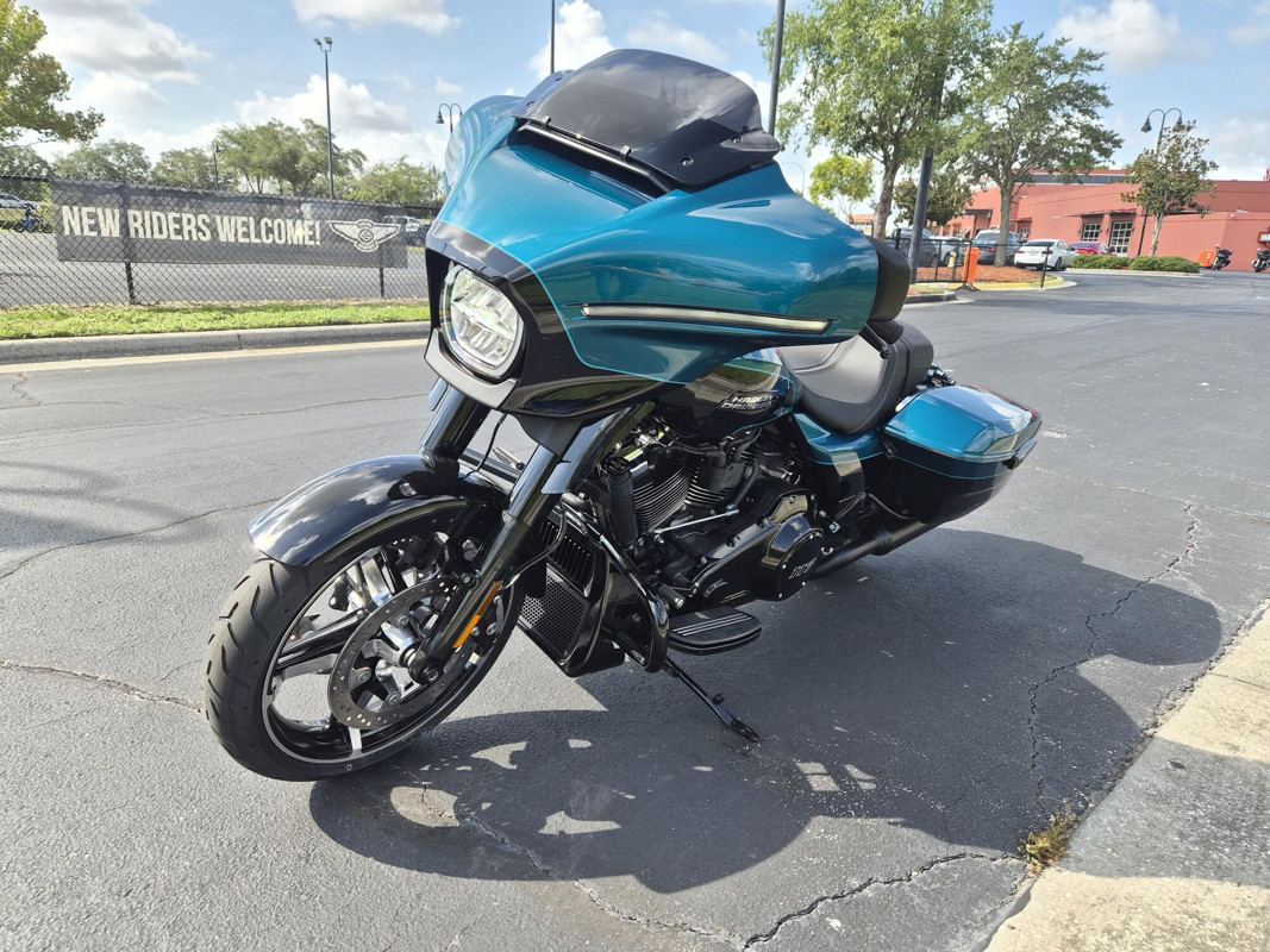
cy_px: 476
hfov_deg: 73.9
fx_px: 844
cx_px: 635
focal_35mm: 23
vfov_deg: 58.9
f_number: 1.8
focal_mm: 5.4
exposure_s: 1/2696
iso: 80
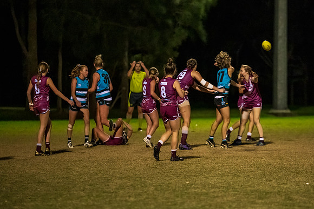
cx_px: 217
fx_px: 2525
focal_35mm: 289
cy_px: 119
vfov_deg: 4.8
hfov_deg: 7.1
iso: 6400
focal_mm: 200
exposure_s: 1/800
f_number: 2.8
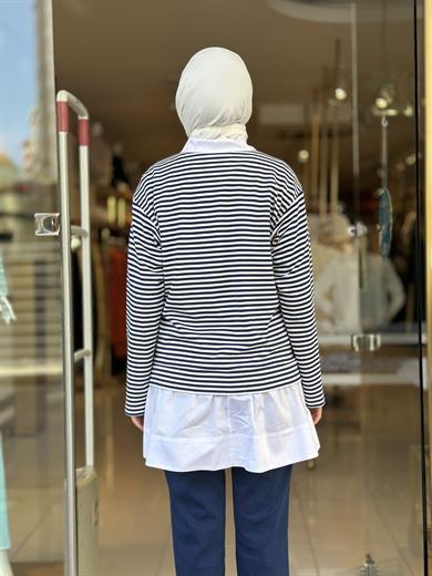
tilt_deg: -2.2
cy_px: 288
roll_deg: +0.7
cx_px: 216
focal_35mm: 48
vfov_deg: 39.7
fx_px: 799
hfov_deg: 30.3
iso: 80
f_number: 1.78
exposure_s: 1/672
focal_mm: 6.86
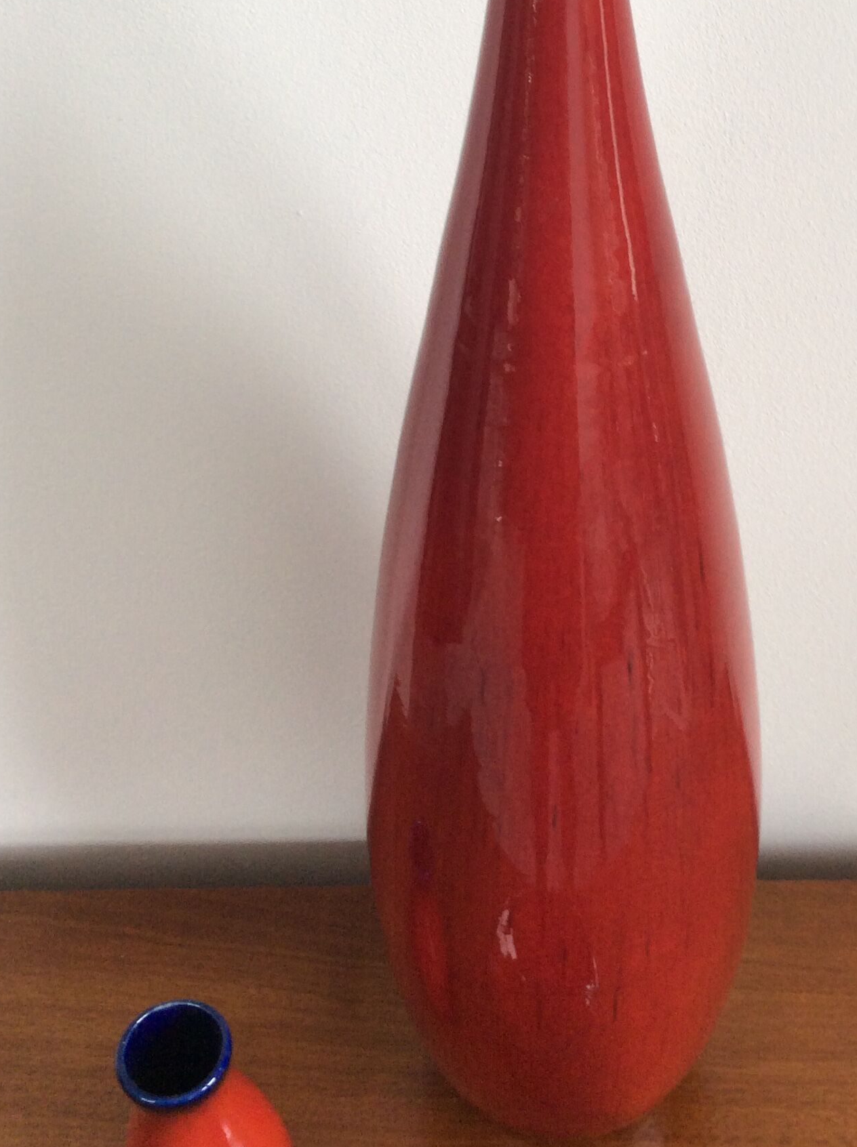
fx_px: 1622
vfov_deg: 38.2
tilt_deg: -35.8
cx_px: 605
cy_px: 327
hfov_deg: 29.3
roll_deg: +0.9
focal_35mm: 49
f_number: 2.4
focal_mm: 3.3
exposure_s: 1/25
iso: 50
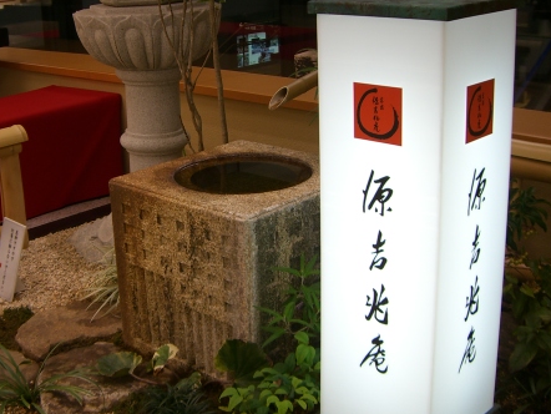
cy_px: 212
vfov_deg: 26.6
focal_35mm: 55
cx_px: 216
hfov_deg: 34.8
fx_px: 876
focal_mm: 6.2
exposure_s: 1/80
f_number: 2.7
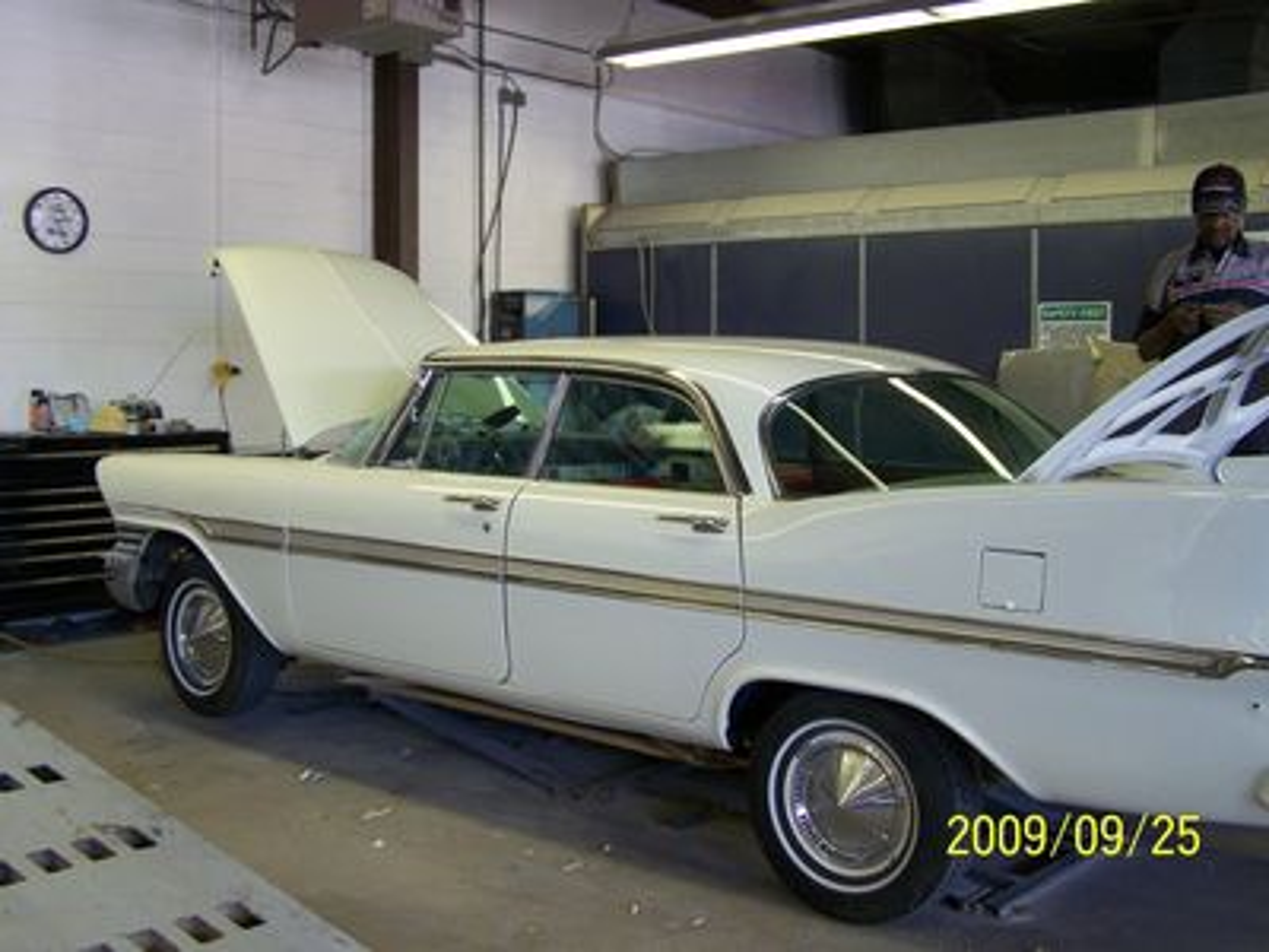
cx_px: 634
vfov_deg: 37.7
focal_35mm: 38
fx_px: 1393
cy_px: 476
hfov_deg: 49.0
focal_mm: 6.3
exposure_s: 1/30
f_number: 2.8
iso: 100
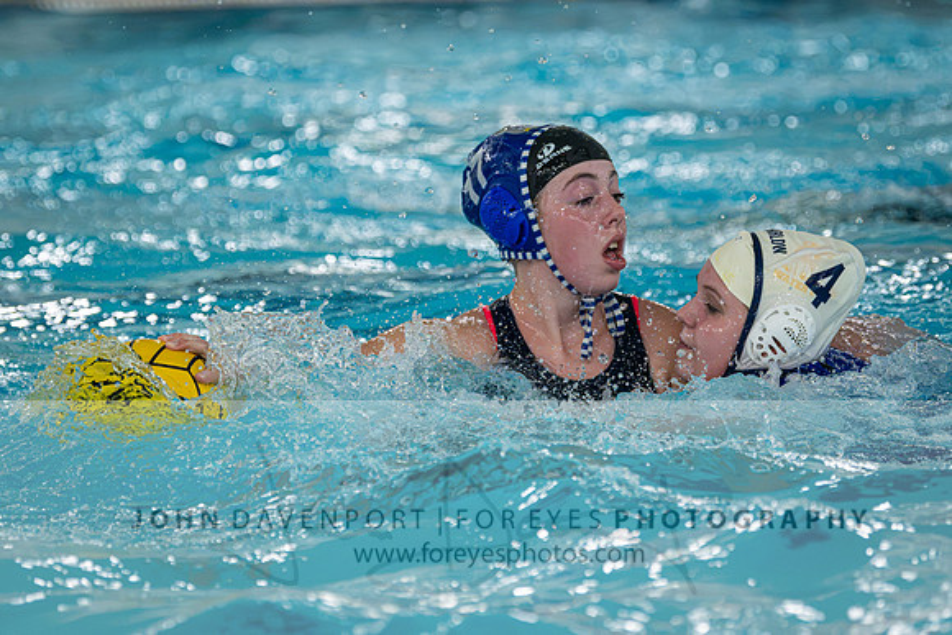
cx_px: 507
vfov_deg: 6.2
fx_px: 5874
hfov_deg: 9.3
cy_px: 232
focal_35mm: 222
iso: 10000
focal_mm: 175
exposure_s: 1/1000
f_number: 4
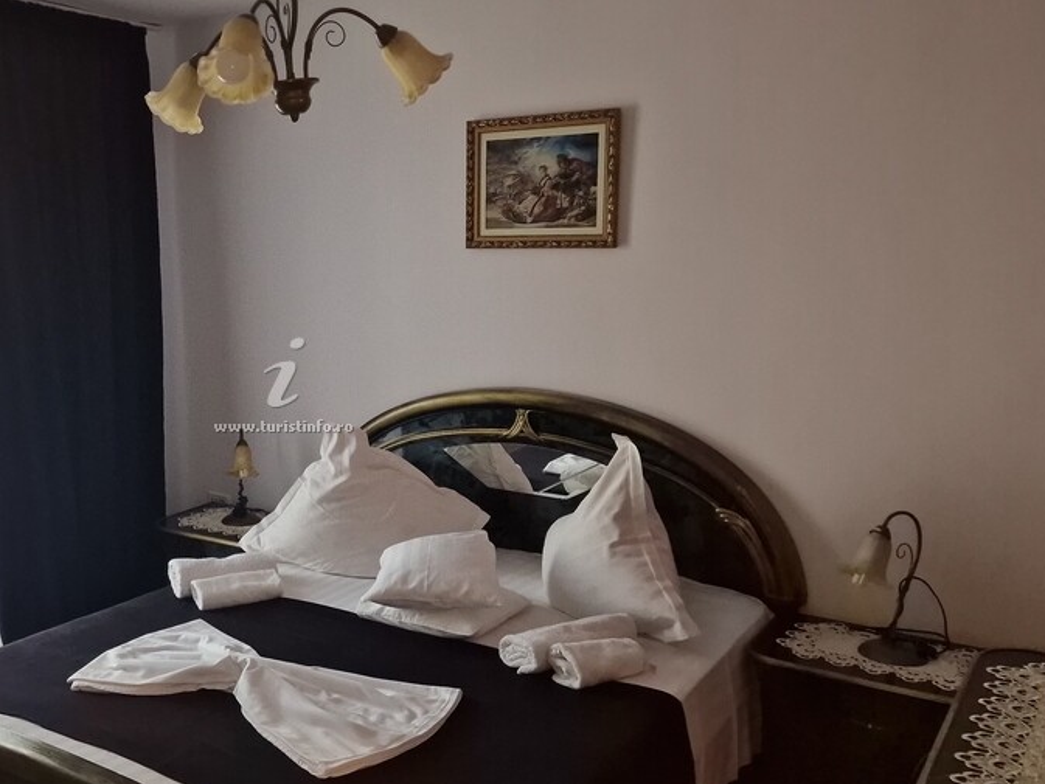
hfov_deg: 50.8
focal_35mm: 35
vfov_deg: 40.7
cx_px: 286
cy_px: 385
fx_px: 1057
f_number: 1.8
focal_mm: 6.4
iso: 200
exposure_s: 1/50
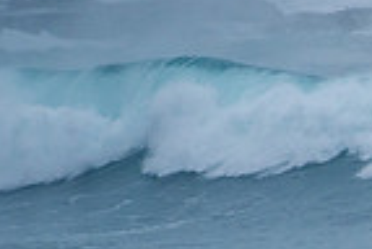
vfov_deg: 0.6
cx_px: 718
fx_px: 25721
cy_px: 195
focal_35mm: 2484
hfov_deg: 0.8
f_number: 5.6
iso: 320
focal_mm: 500
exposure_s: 1/1250
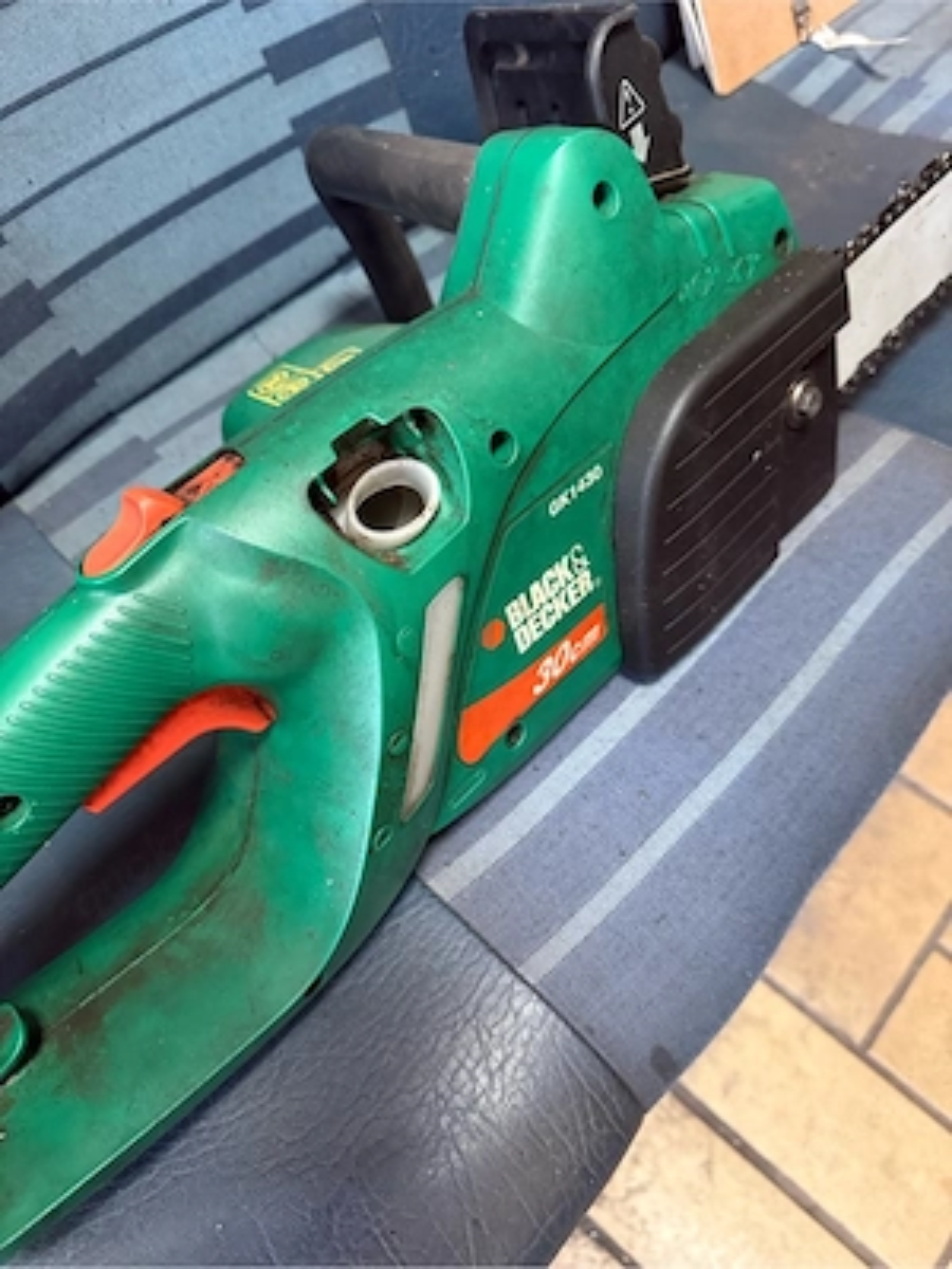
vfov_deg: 71.6
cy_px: 634
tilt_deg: -58.2
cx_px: 476
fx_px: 880
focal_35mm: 24
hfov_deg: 56.8
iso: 800
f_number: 1.78
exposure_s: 1/44
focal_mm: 6.76
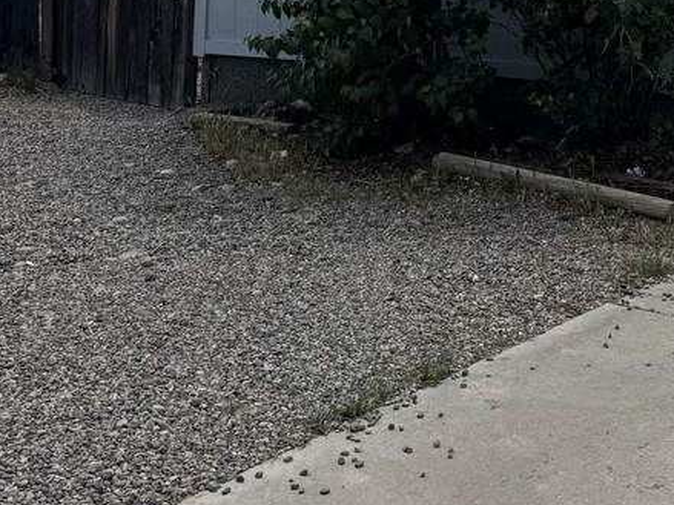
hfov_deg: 26.1
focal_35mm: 70
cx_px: 699
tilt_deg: -1.5
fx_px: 1363
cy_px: -94
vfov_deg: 19.8
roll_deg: -1.8
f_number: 1.78
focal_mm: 6.76
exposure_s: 1/9009
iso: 80
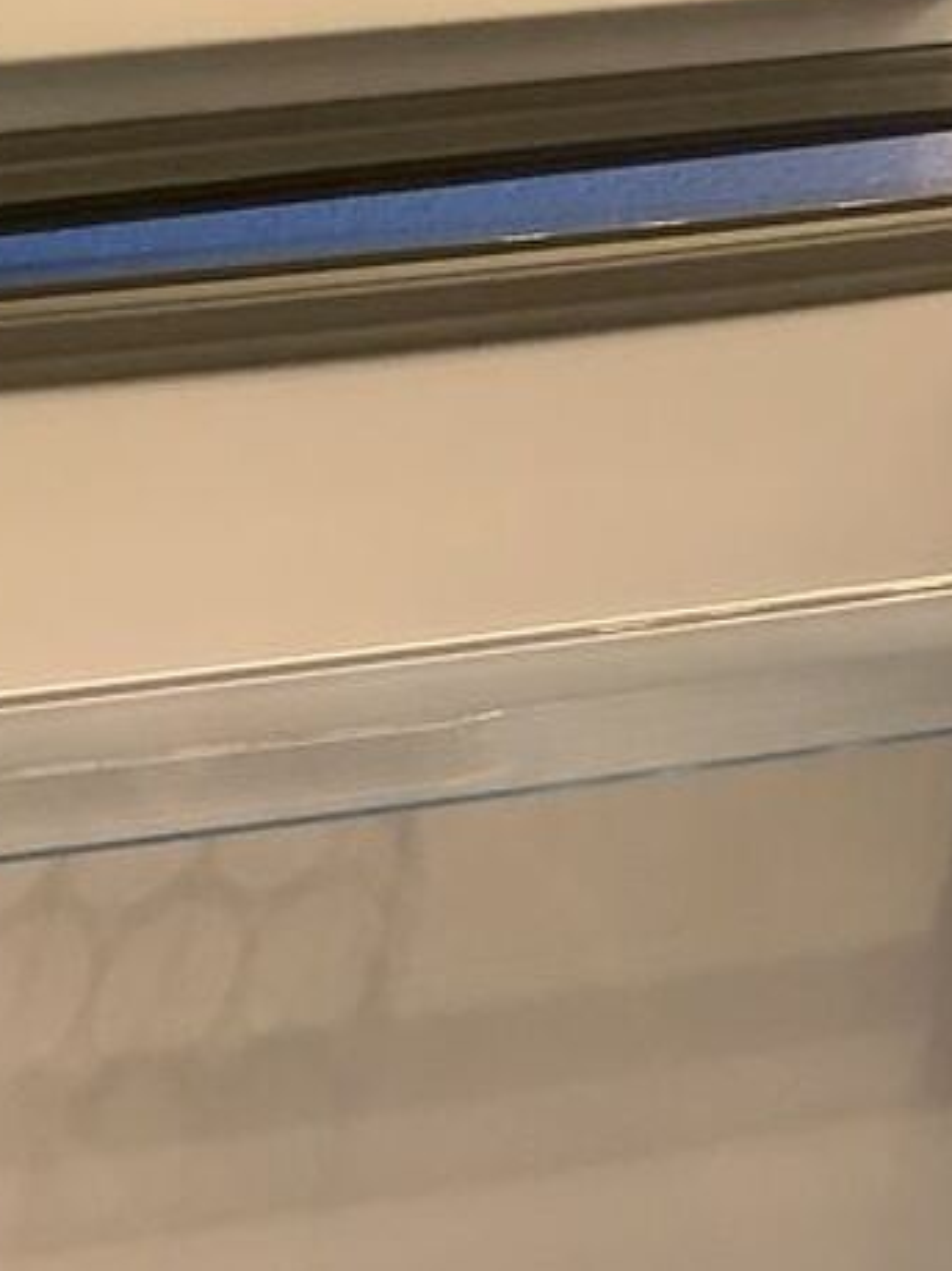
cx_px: 767
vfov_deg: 20.4
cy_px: 1535
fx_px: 3302
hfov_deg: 16.3
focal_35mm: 90
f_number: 2.4
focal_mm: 3.3
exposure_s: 1/33
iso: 250
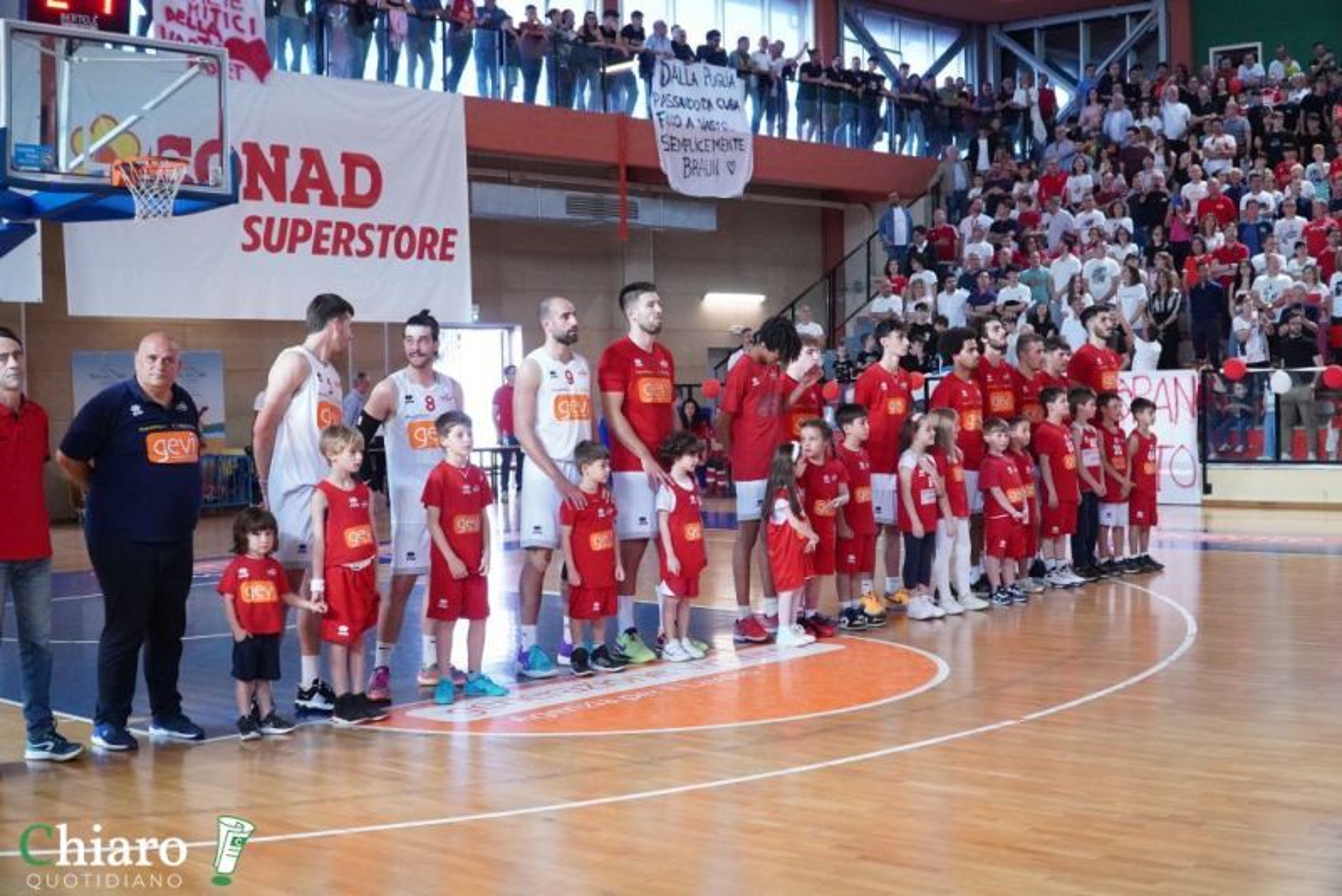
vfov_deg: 30.9
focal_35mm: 44
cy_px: 448
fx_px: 1622
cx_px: 671
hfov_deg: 44.9
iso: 5000
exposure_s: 1/500
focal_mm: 29
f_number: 5
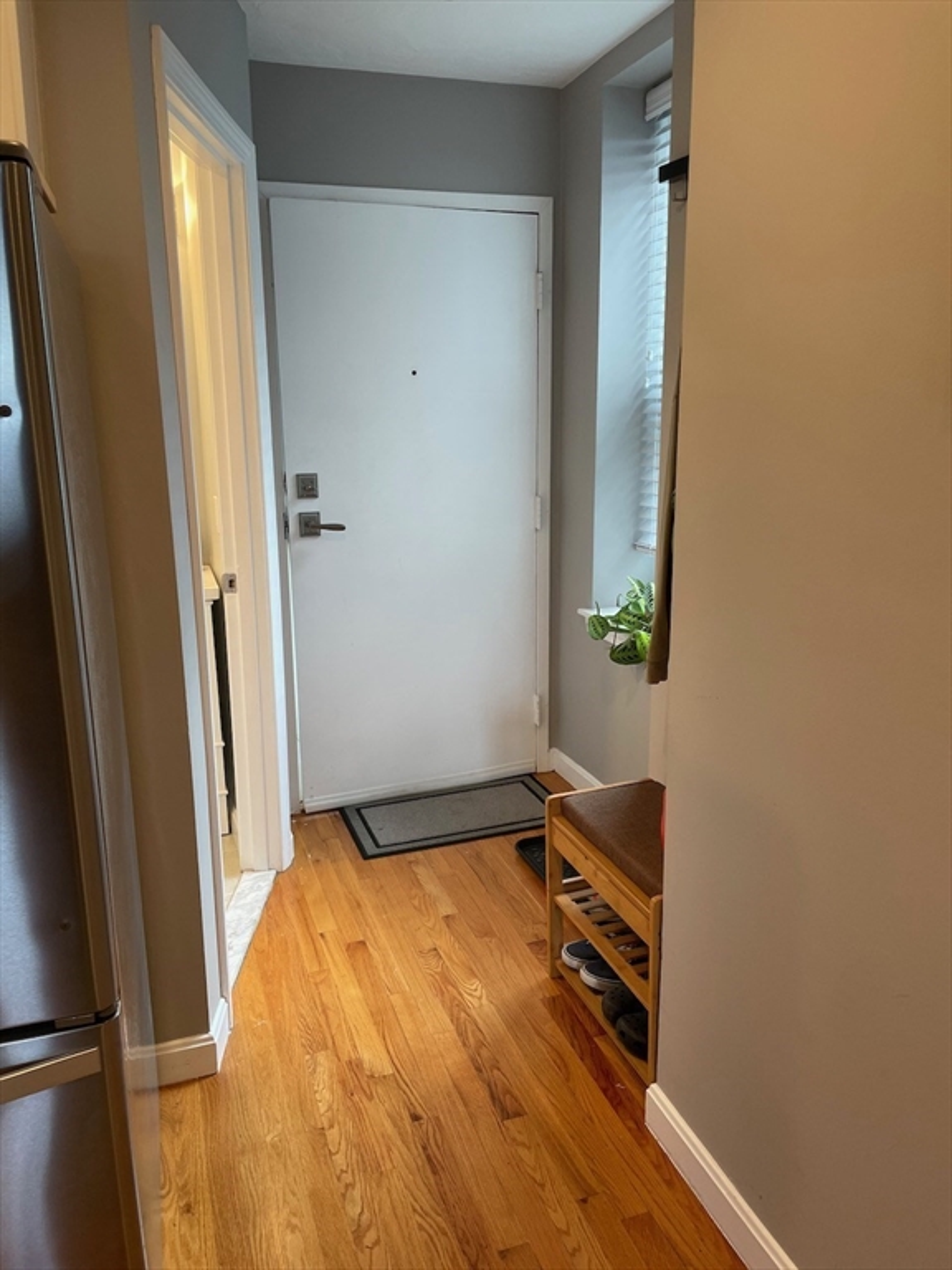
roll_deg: -0.2
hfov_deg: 53.1
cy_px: 635
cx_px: 476
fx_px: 953
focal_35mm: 26
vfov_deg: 67.3
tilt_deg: -12.3
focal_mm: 4.2
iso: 64
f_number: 1.6
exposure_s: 1/60
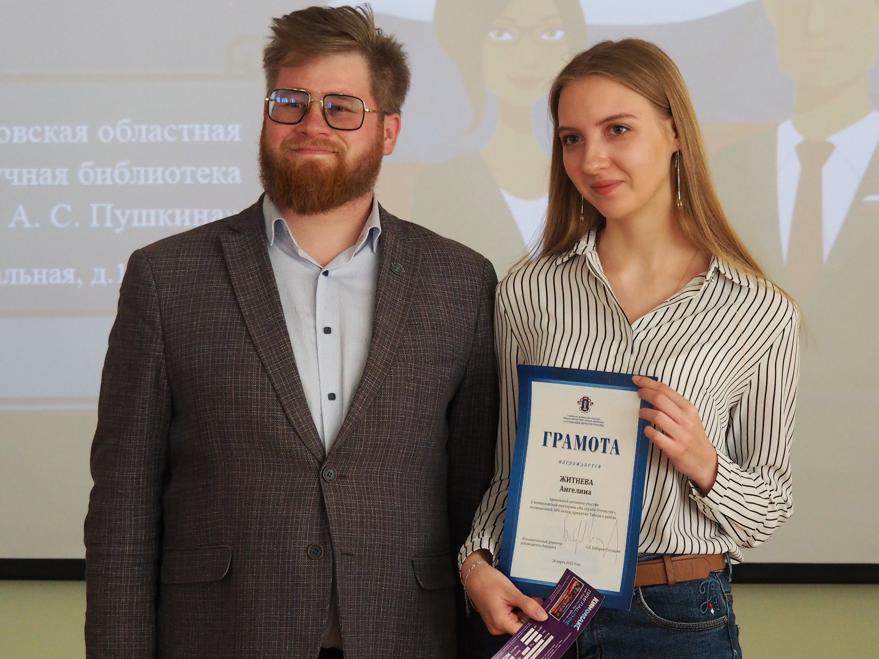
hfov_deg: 12.3
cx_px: 440
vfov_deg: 9.3
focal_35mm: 160
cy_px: 330
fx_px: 4063
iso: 1600
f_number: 5.5
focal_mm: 80
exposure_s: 1/50
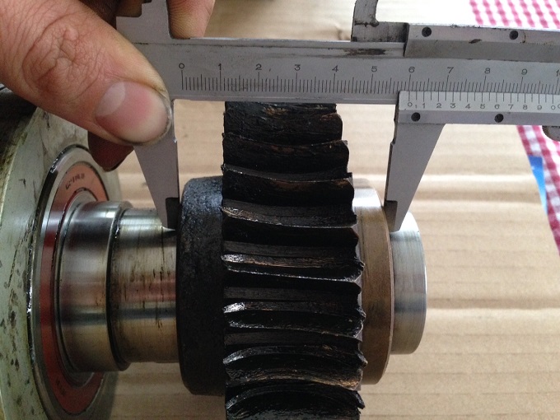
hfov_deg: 55.4
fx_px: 534
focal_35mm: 33
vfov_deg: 42.9
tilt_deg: -55.4
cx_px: 280
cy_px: 210
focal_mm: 4.12
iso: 320
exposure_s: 1/20
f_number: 2.4
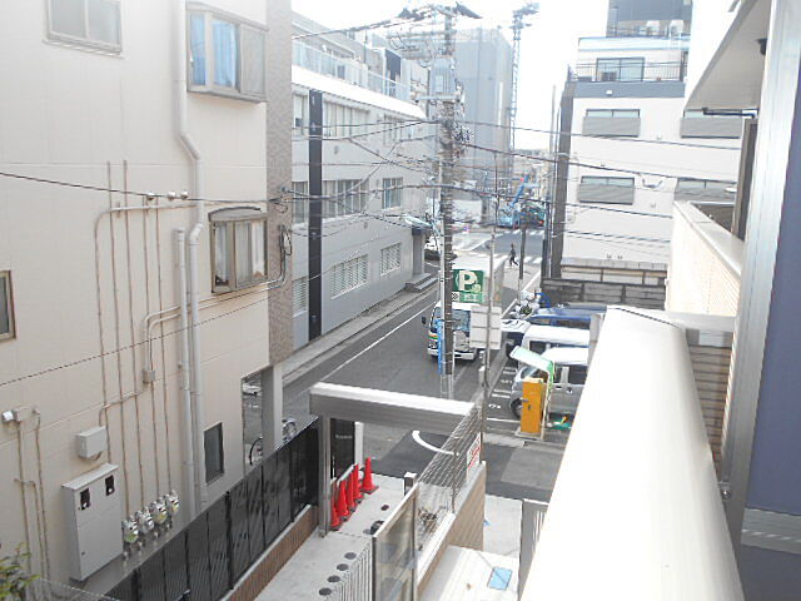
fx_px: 694
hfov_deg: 60.0
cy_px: 300
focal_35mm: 30
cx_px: 400
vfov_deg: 46.8
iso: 80
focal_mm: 5.1
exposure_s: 1/250
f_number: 3.4
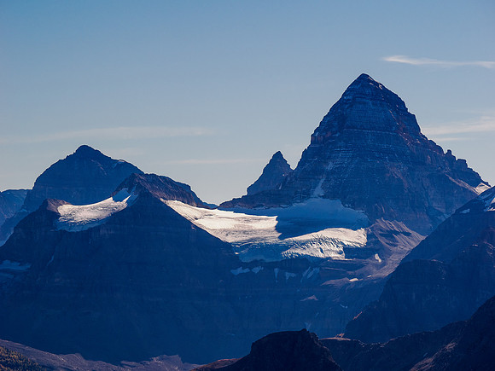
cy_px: 186
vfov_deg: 8.1
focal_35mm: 184
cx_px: 248
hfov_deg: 10.7
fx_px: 2631
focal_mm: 92
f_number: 8
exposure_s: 1/320
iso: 200
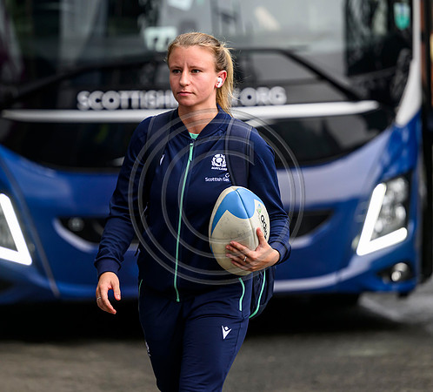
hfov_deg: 8.0
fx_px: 3094
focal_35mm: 229
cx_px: 190
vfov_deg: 7.2
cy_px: 152
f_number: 2.8
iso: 1000
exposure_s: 1/800
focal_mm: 155
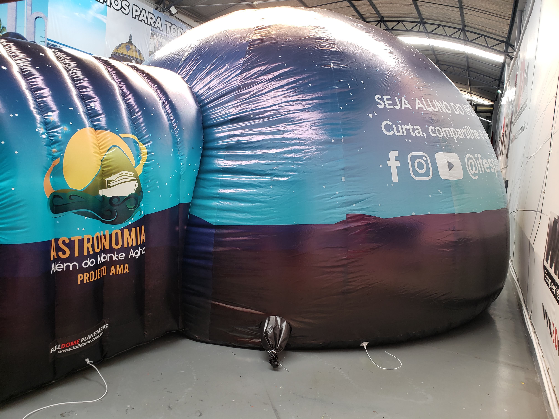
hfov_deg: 67.3
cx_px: 280
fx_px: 420
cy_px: 210
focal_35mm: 26
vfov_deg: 53.1
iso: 125
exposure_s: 1/60
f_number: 2.4
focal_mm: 4.3
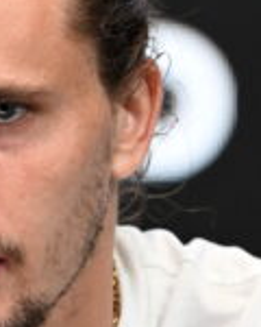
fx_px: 27191
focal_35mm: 2816
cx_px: -80
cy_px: 255
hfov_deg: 0.5
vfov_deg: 0.7
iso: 4000
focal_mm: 600
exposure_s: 1/250
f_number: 5.6
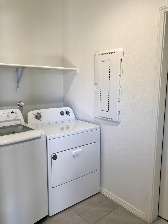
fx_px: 181
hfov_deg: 49.7
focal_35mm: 28
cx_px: 84
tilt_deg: -9.6
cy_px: 112
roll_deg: +0.0
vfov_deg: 63.4
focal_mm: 3.99
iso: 25
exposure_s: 1/60
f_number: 1.8
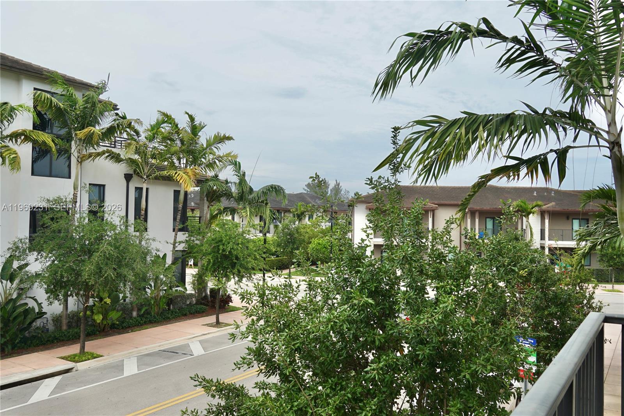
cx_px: 312
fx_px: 537
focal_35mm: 31
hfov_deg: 60.3
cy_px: 208
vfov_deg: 42.3
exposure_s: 1/160
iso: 100
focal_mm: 21
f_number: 9
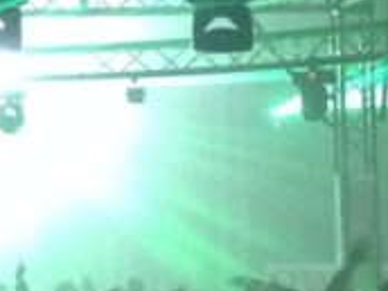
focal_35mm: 197
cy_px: 162
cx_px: -165
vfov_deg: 7.5
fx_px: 2208
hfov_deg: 9.8
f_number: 2.4
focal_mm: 4.12
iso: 320
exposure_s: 1/20
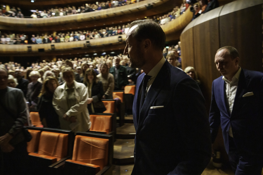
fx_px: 175
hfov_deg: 73.7
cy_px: 88
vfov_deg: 53.1
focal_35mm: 24
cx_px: 132
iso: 8000
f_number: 2.8
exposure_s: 1/80
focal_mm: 24
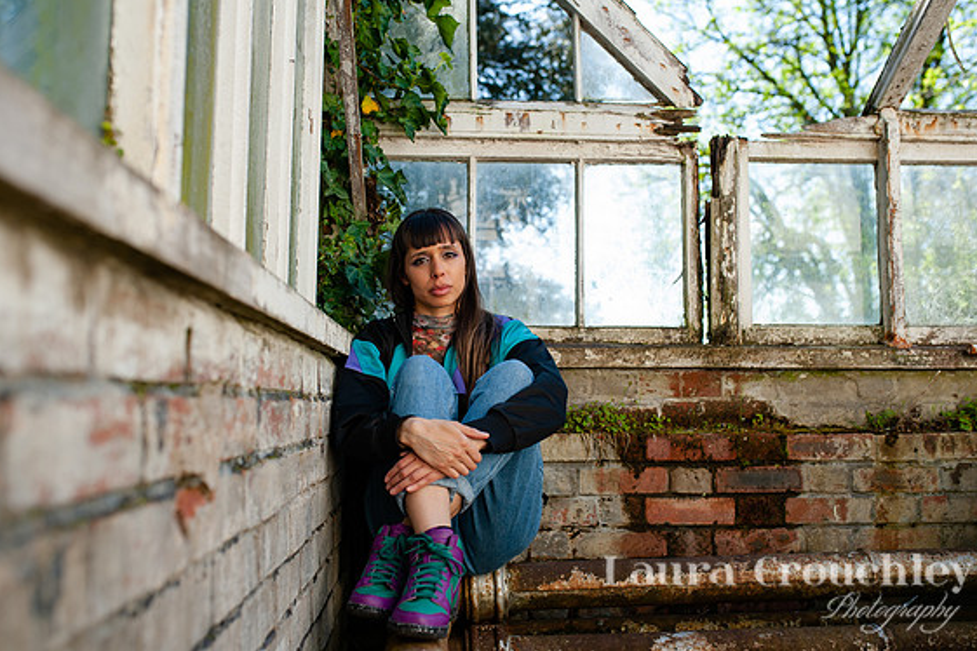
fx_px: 1004
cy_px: 319
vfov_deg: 35.9
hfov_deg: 51.9
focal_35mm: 37
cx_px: 484
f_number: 3.5
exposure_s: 1/800
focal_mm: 35
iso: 320
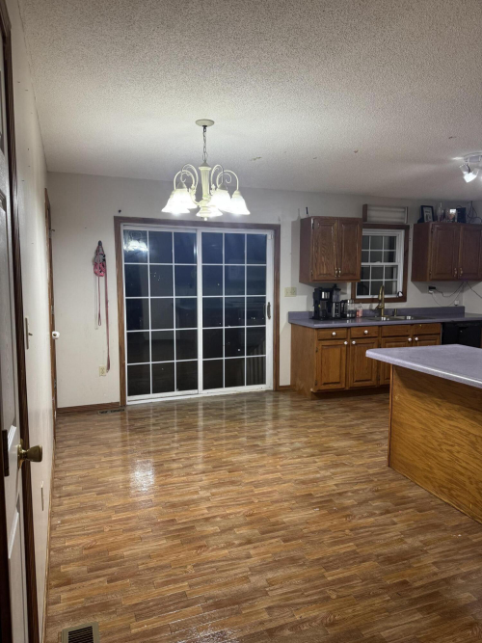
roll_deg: +0.4
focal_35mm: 24
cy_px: 322
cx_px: 241
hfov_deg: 56.8
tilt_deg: -5.8
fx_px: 446
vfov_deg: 71.6
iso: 250
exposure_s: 1/60
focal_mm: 6.76
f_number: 1.78
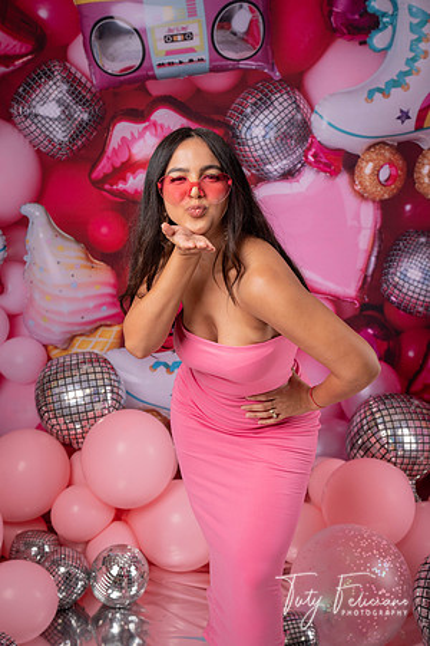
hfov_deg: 28.6
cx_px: 215
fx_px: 842
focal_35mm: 47
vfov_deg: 41.9
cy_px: 323
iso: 250
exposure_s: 1/80
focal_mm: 47
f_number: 5.6
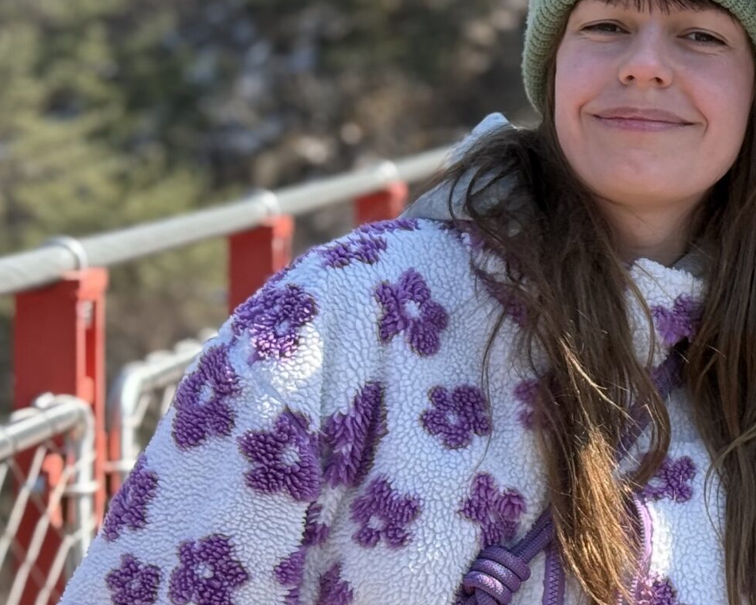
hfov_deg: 15.4
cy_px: 118
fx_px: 2731
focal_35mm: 122
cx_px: 826
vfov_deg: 12.6
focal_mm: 6.76
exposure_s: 1/1330
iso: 64
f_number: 1.78
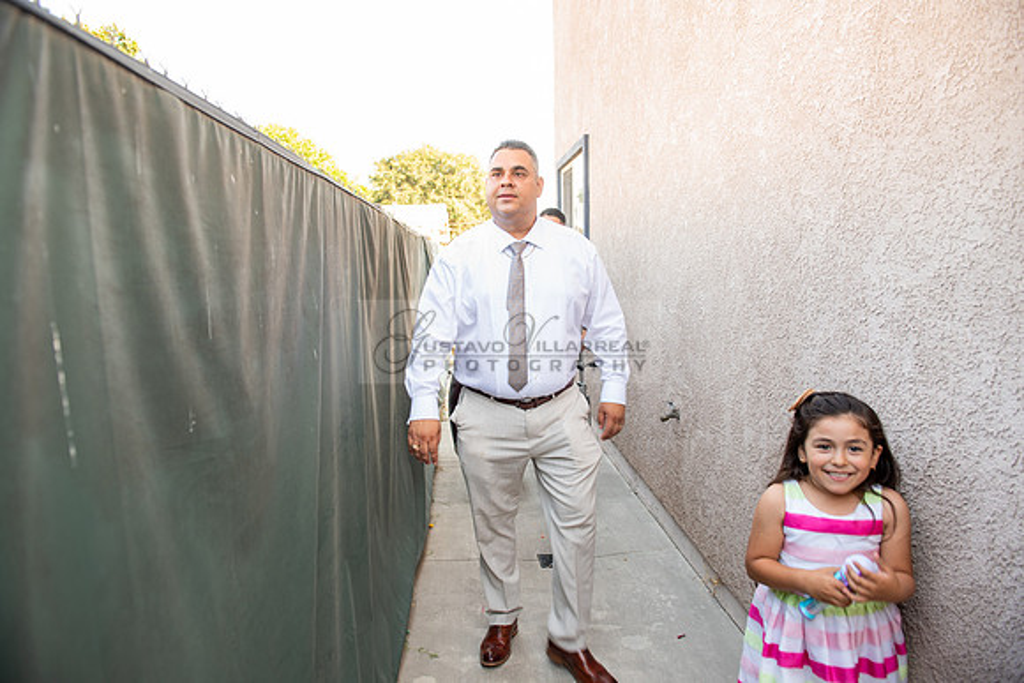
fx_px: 683
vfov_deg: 53.2
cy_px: 342
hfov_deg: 73.7
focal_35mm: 24
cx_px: 512
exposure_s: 1/80
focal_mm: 24
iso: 200
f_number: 4
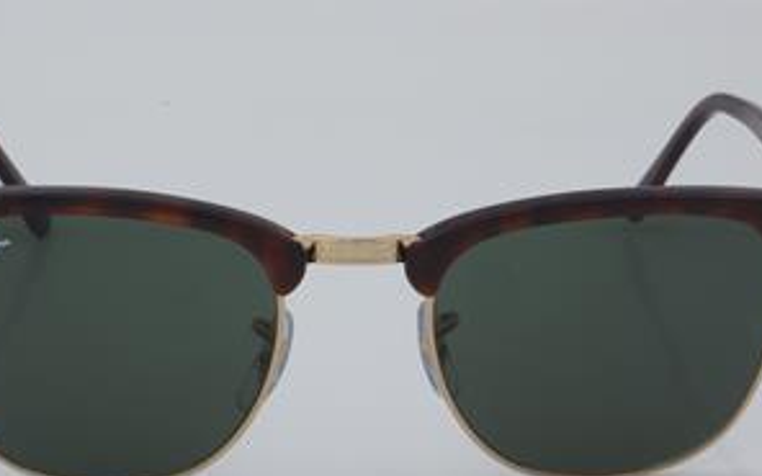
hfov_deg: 18.3
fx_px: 2361
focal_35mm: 114
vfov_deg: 11.5
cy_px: 296
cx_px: 355
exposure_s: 1/4
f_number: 32
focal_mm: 55
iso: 100
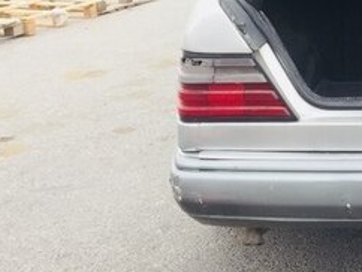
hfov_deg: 23.3
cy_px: -86
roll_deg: +0.4
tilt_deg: -3.1
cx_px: 392
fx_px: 827
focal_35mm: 79
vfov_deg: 17.5
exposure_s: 1/149
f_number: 2.2
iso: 32
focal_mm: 4.15
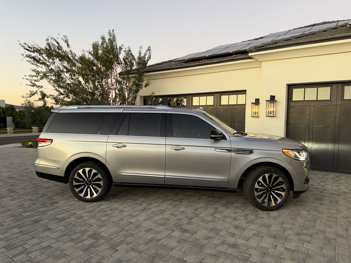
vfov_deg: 56.8
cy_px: 132
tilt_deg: -2.6
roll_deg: -1.2
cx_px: 176
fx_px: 243
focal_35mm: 24
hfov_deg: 71.6
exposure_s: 1/120
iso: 200
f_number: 1.78
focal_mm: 6.76
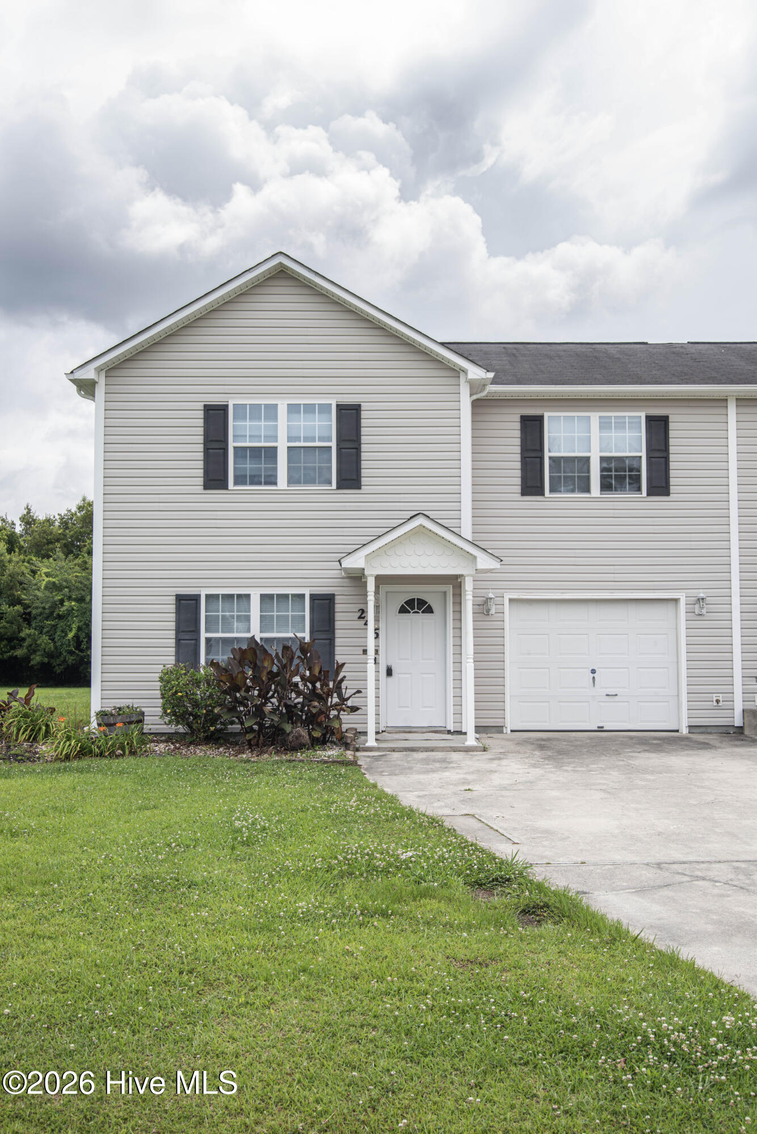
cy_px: 567
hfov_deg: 37.9
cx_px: 378
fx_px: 1103
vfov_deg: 54.4
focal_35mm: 35
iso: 125
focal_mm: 35
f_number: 5
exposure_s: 1/500
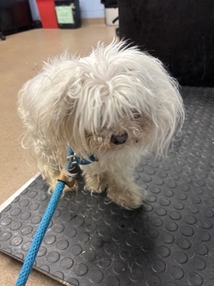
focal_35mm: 29
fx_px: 239
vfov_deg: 61.6
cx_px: 106
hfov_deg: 48.2
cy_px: 153
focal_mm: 5.96
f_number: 1.6
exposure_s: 1/62
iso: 125
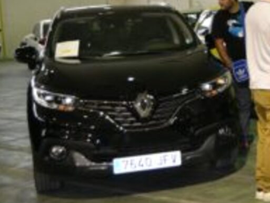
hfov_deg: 22.6
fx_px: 632
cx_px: 307
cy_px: 41
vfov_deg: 18.1
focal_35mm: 81
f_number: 4
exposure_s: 1/60
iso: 1250
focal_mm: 24
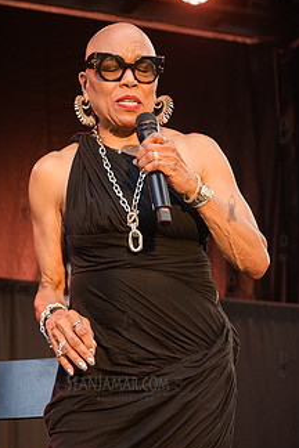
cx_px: 40
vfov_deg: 15.5
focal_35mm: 132
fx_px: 1644
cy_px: 233
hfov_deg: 10.3
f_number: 4
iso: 2500
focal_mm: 58
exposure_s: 1/400
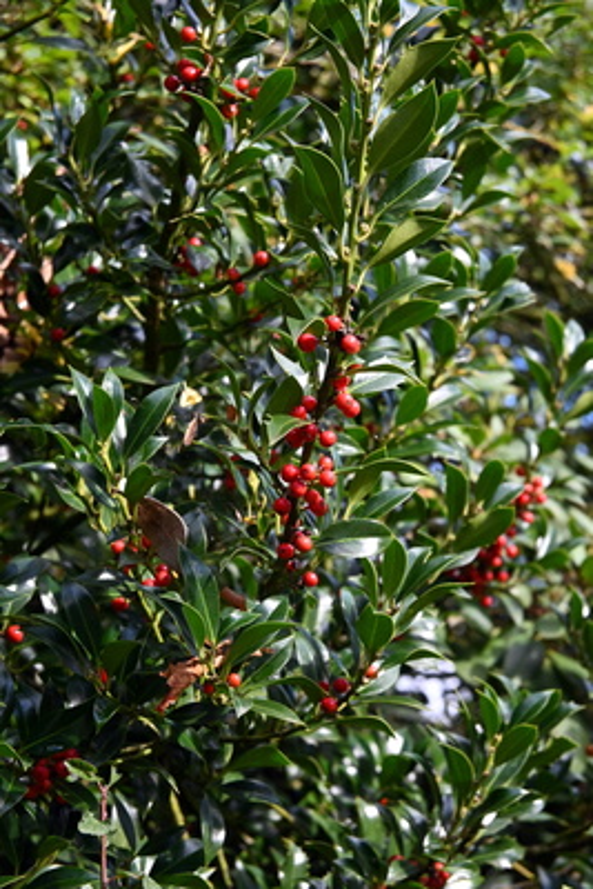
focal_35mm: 75
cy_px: 444
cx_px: 296
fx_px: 1851
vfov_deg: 27.0
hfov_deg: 18.2
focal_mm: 50
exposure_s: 1/250
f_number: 6.3
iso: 360
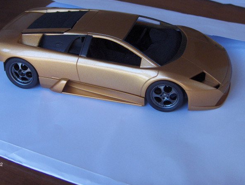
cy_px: 65
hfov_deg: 36.1
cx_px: 119
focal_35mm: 53
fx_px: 375
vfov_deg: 27.4
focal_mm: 8
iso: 200
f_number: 2.8
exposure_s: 1/98.1
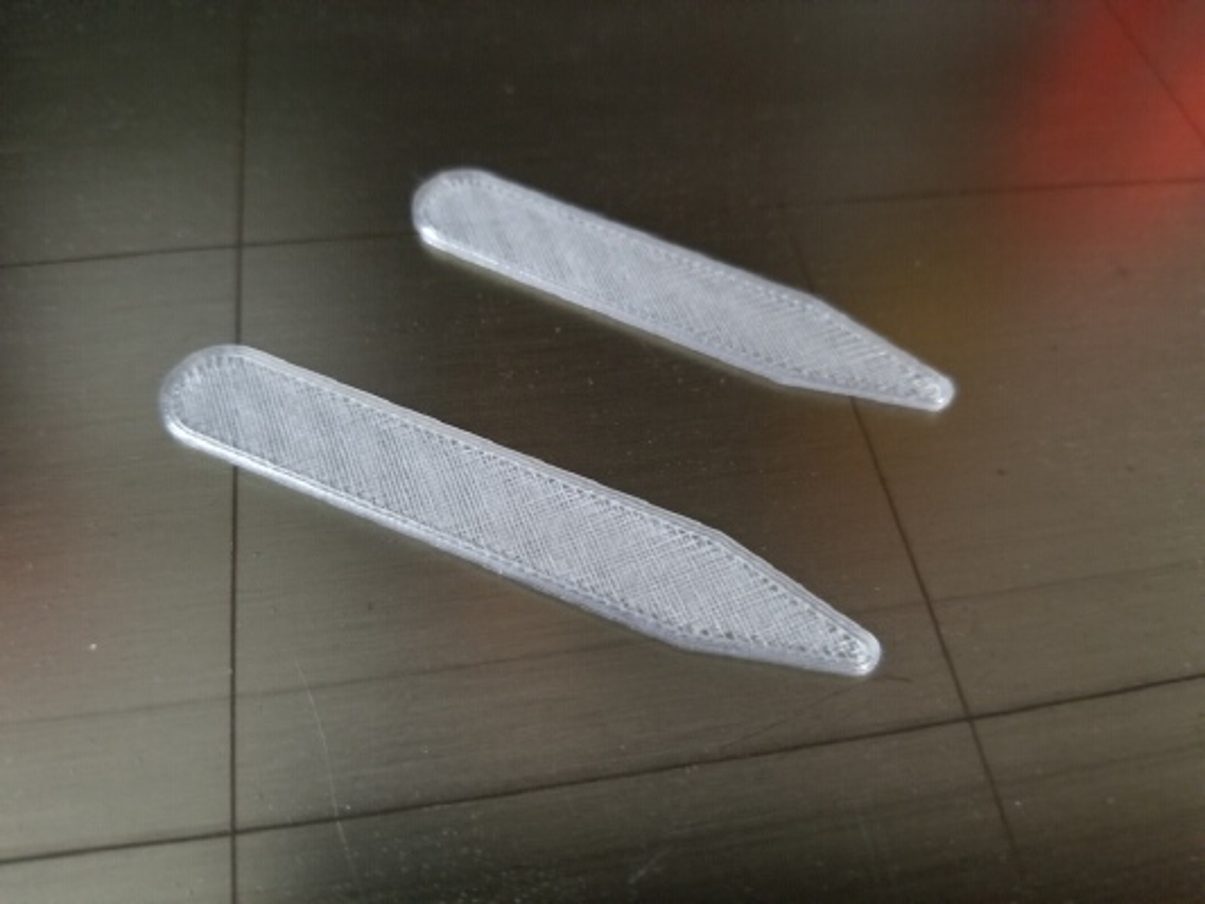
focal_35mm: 26
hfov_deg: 67.3
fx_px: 905
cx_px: 602
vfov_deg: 53.1
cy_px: 452
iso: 400
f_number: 1.7
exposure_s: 1/10
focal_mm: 4.25
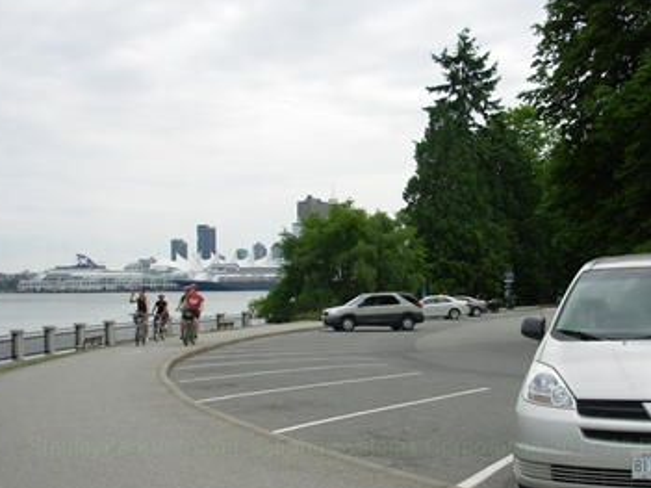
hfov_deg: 36.6
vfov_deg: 28.0
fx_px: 978
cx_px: 417
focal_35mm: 52
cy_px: 286
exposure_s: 1/995
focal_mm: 6.3
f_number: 2.9
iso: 50
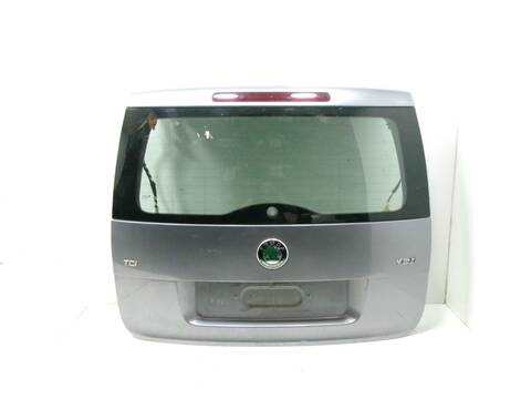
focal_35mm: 28
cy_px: 200
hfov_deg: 63.4
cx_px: 266
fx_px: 430
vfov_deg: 49.7
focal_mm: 5.1
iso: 1600
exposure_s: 1/80
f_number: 3.9
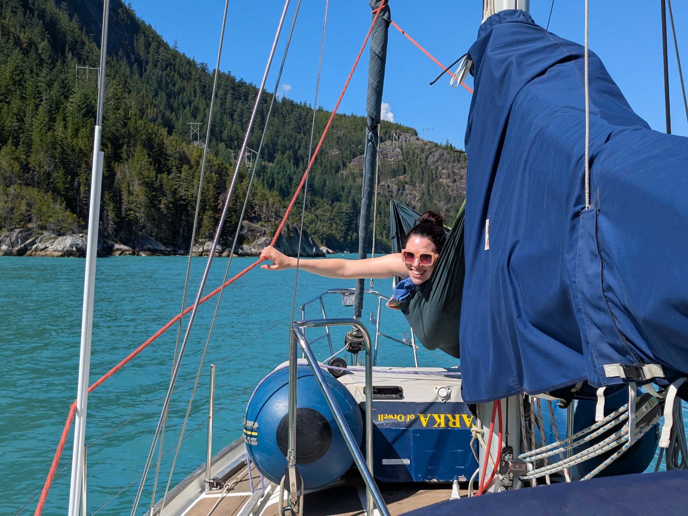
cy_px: 258
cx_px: 344
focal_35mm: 48
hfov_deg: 39.7
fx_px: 954
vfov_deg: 30.3
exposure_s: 1/2375
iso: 41
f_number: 1.85
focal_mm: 6.81
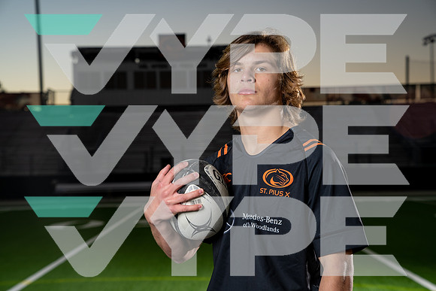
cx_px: 218
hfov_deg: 35.6
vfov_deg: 24.2
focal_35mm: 56
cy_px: 146
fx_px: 678
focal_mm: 56
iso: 160
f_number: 4.5
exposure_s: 1/250
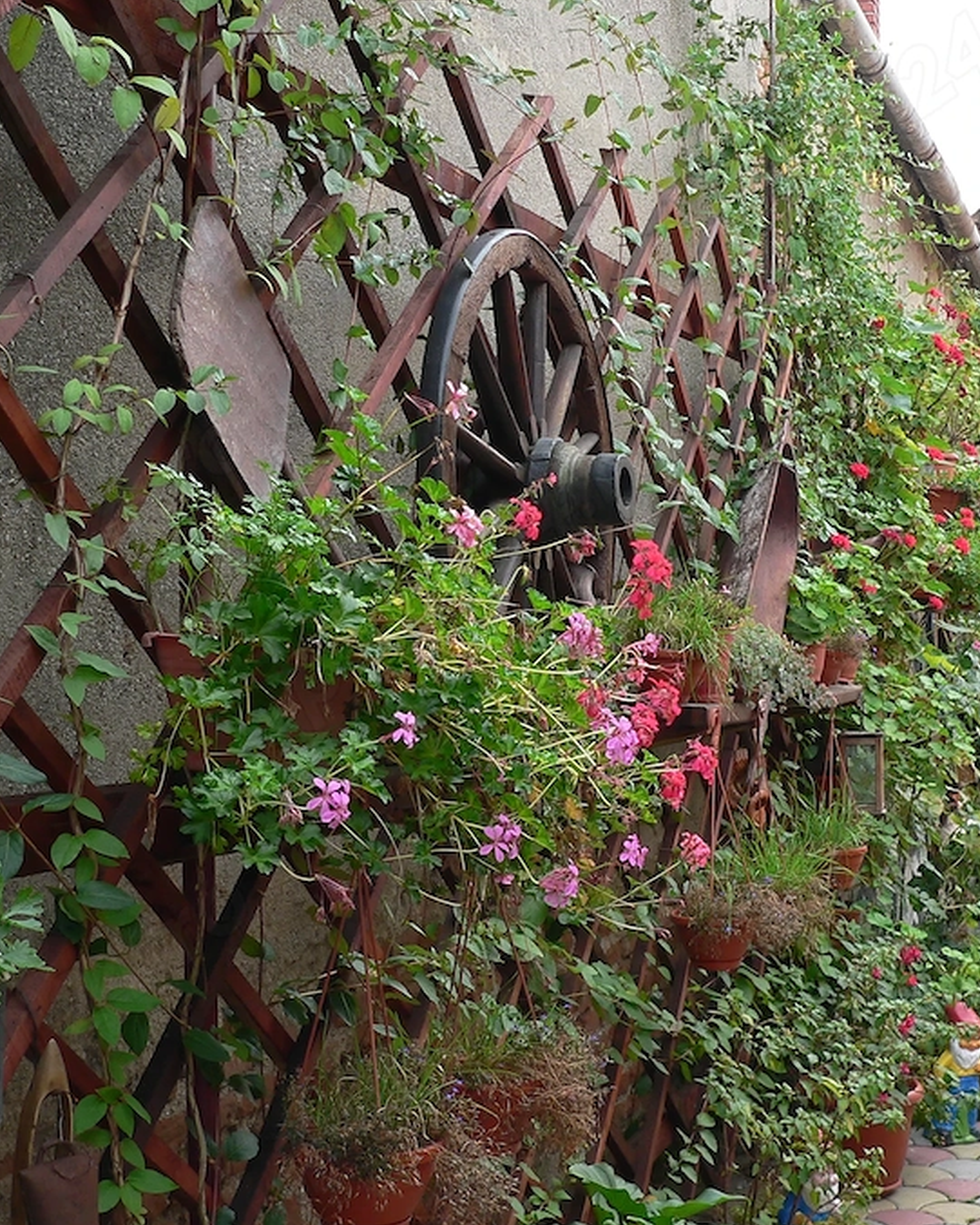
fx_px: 1885
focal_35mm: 52
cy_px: 596
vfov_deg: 36.0
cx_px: 688
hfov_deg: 28.9
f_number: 2.8
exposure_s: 1/100
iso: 80
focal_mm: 6
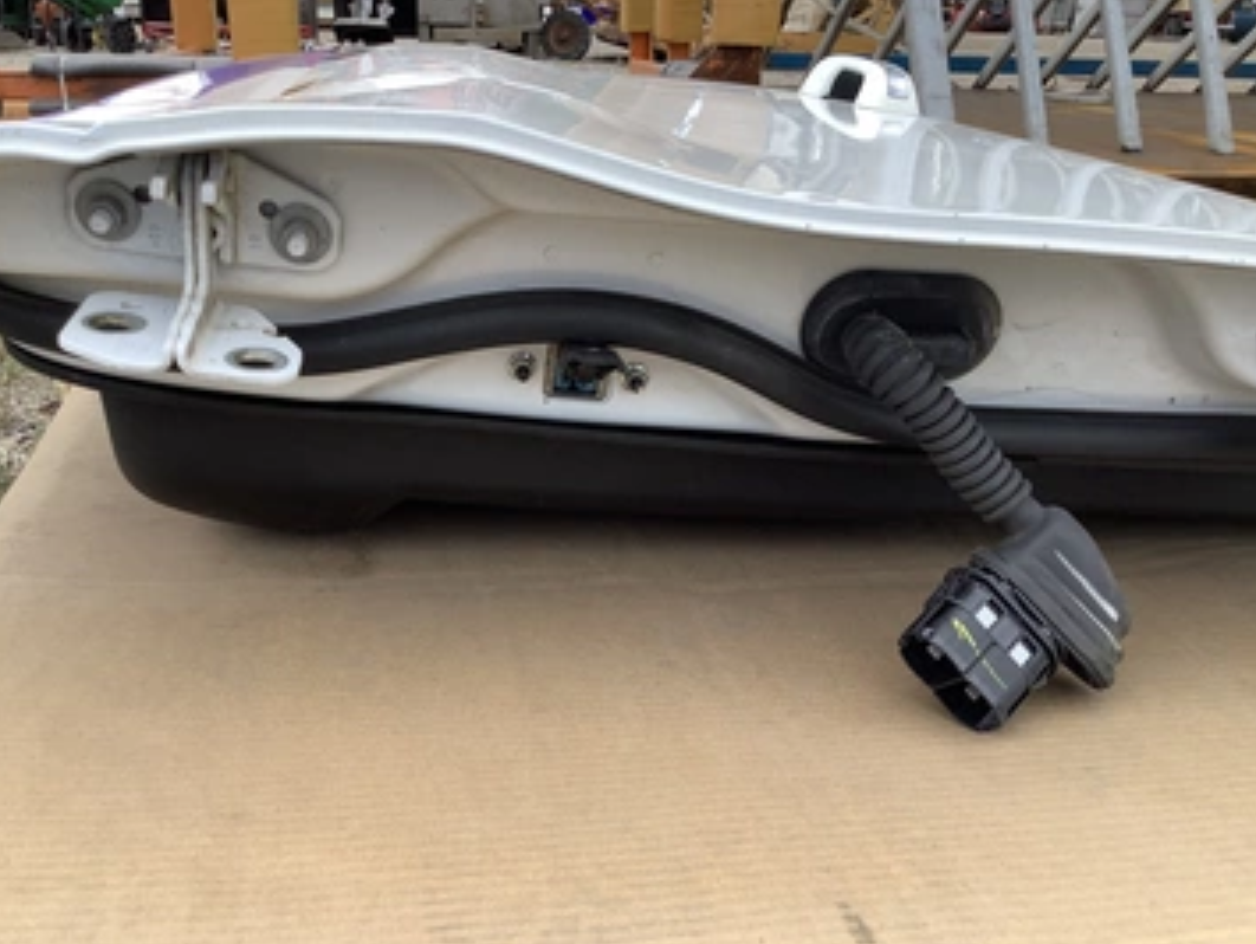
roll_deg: -0.7
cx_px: 575
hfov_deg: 52.5
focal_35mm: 35
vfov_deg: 40.7
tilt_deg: -24.9
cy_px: 529
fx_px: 1271
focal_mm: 3.3
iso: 25
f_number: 2.4
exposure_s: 1/381
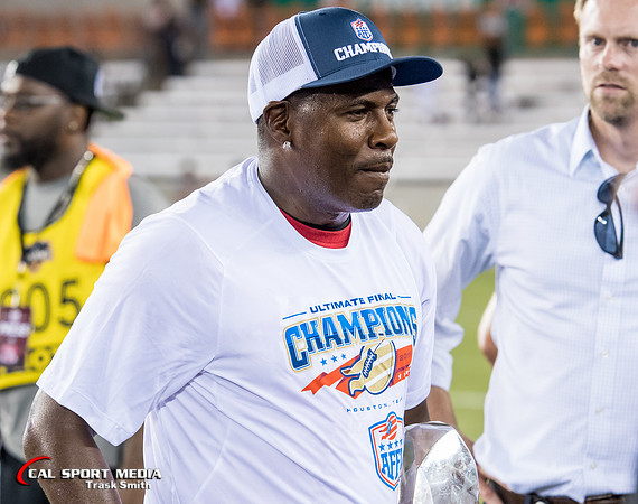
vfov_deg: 7.0
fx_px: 4125
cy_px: 255
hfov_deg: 8.8
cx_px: 233
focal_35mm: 220
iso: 2000
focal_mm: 122
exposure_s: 1/640
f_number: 5.6
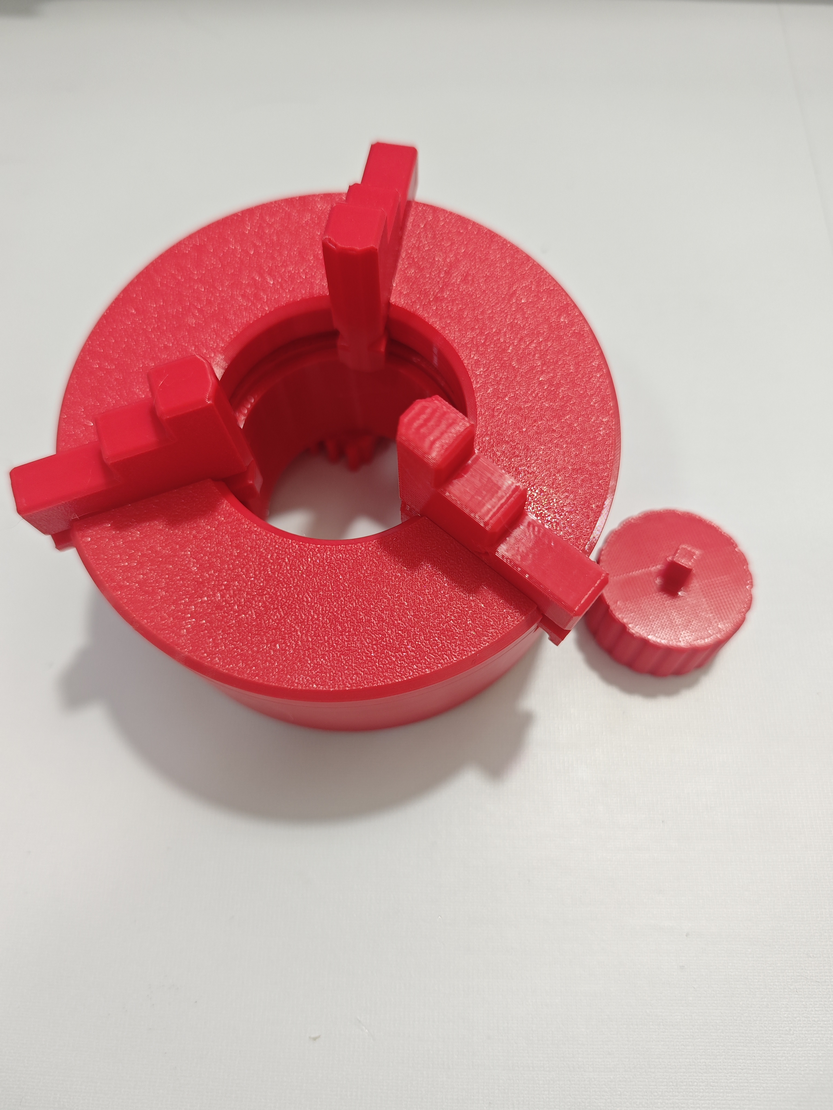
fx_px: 738
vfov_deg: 73.9
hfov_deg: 58.9
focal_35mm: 23
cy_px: 555
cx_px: 416
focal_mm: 6.55
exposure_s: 1/50
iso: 320
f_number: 1.6
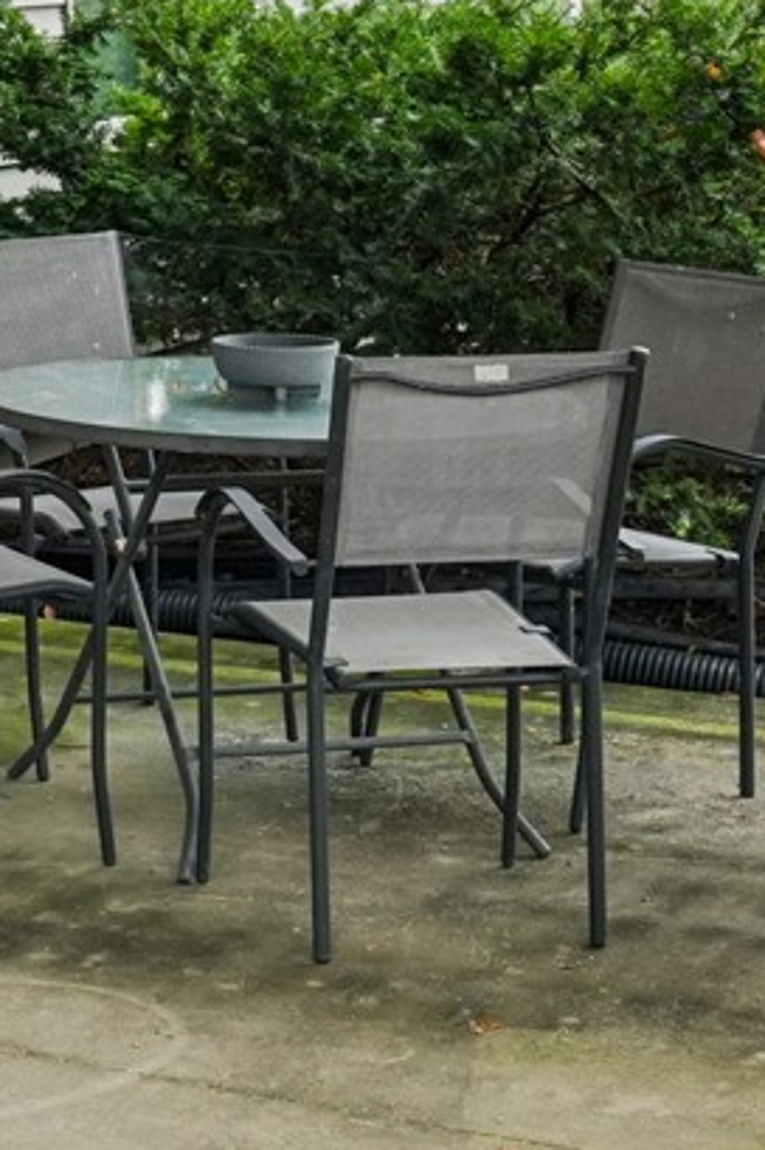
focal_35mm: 108
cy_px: -69
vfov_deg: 18.3
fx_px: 3448
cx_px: -370
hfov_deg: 12.1
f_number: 9
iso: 640
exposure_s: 1/160
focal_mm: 26
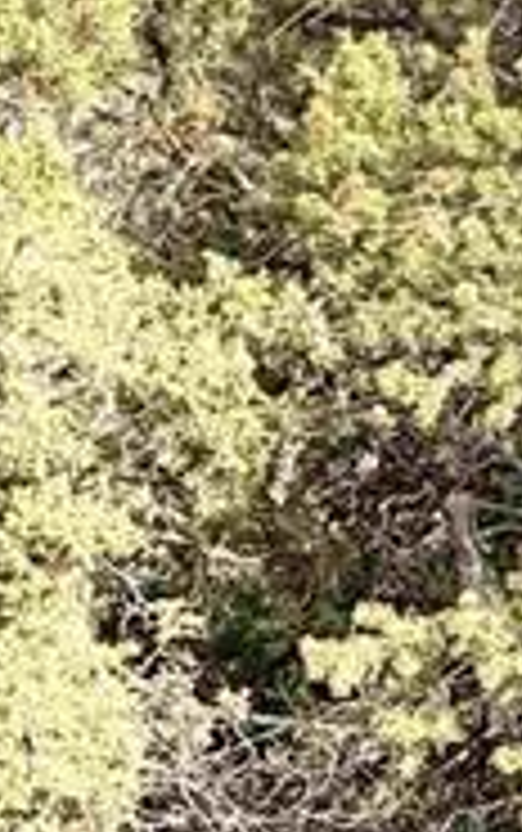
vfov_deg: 3.0
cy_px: 985
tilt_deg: +4.2
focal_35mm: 704
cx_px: -554
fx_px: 15987
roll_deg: -0.3
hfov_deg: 1.9
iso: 64
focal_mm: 15.66
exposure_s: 1/222
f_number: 2.8
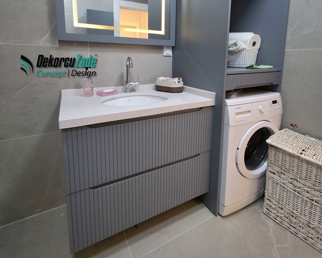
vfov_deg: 74.5
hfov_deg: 89.6
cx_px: 161
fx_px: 162
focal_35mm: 17
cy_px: 85
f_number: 1.9
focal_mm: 2.2
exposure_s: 1/40
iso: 100
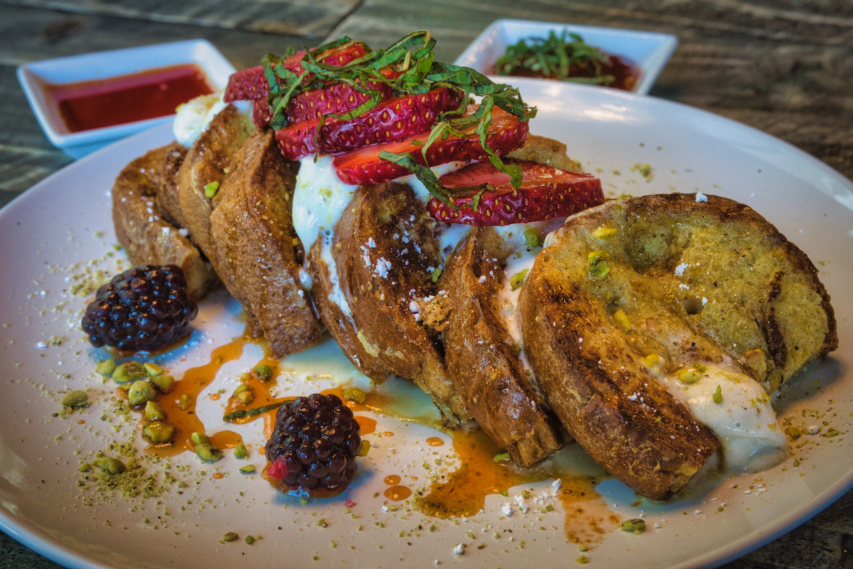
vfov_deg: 25.1
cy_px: 284
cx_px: 426
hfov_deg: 36.9
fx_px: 1280
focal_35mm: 54
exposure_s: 1/15
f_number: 16
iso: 2500
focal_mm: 54
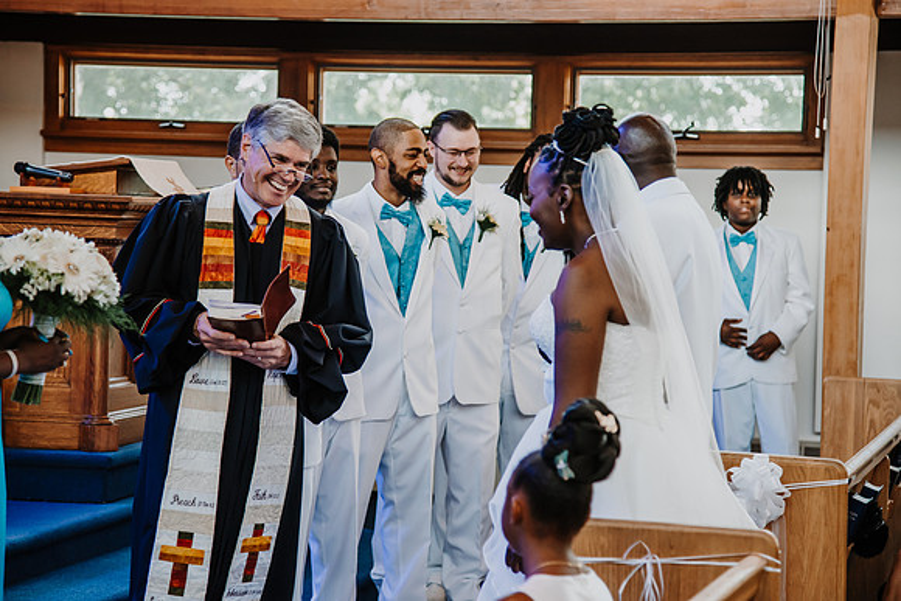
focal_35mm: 96
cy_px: 301
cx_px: 446
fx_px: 2411
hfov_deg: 21.2
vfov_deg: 14.2
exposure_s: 1/125
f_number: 4
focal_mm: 86
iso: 800
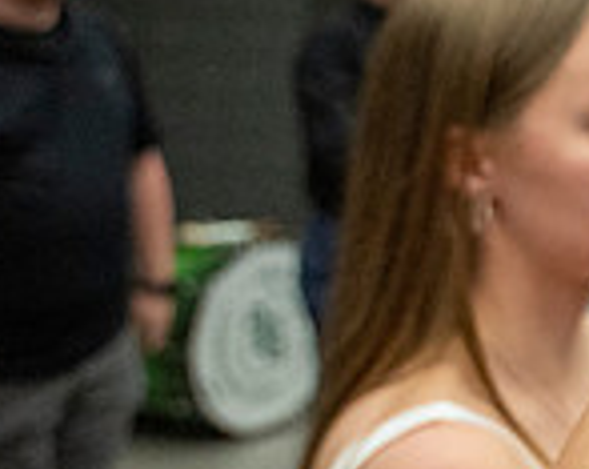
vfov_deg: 17.1
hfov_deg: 17.1
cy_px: 86
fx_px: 1548
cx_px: 1102
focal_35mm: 89
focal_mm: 24
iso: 10000
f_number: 4
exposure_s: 1/500
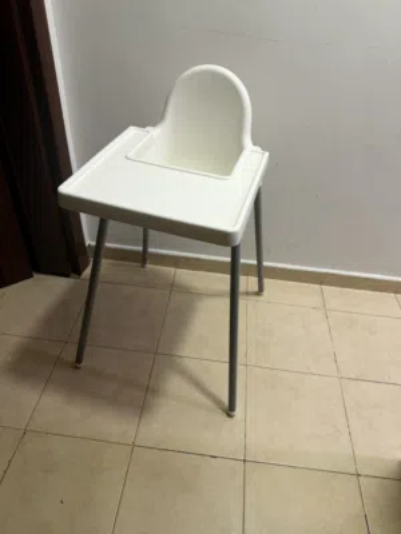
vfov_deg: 71.6
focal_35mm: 24
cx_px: 200
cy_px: 267
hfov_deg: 56.8
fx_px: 371
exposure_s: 1/50
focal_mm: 6.76
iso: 160
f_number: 1.78
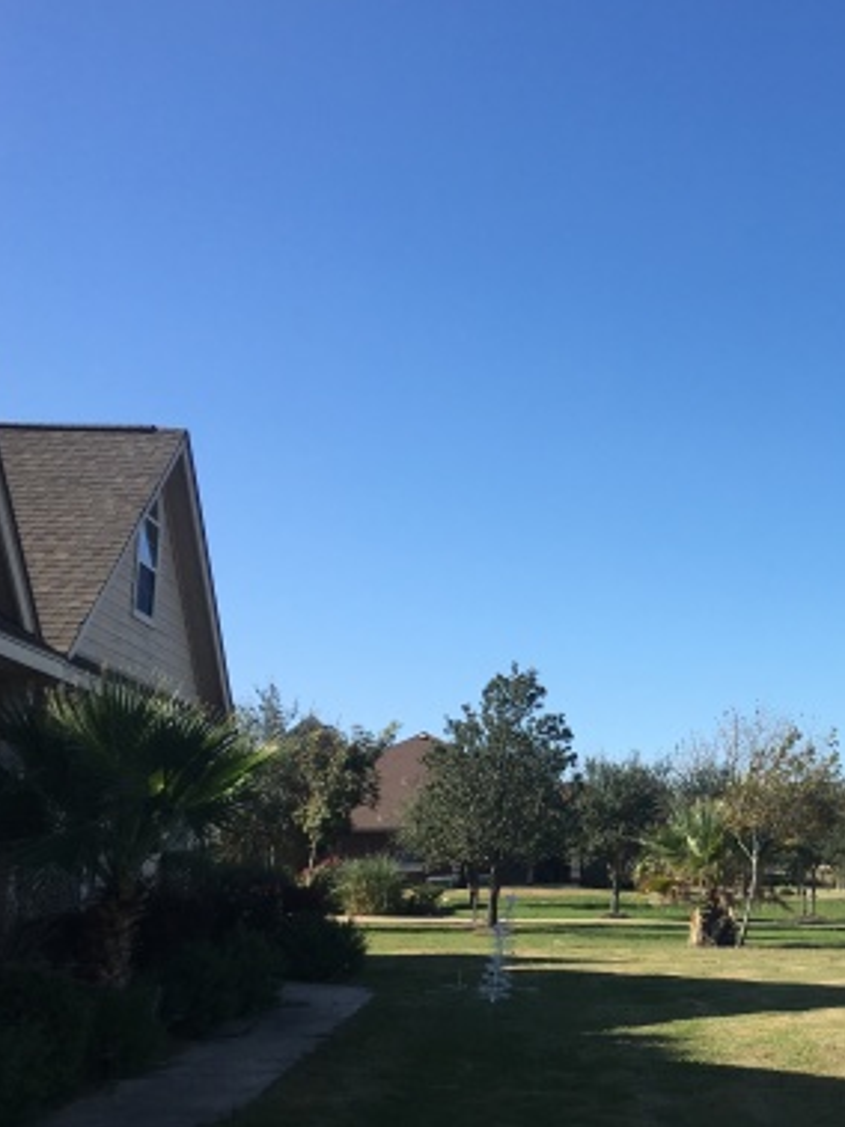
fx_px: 1596
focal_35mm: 49
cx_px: 881
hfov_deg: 27.6
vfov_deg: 38.9
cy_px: 532
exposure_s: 1/1748
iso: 25
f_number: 2.2
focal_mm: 4.15
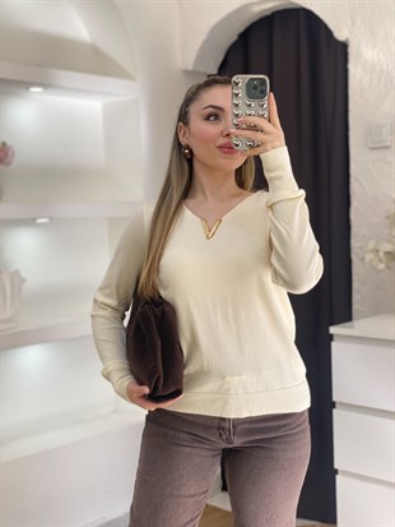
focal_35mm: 52
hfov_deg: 28.0
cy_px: 264
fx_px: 791
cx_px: 198
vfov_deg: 36.8
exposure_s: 1/100
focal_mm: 6
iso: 25
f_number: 2
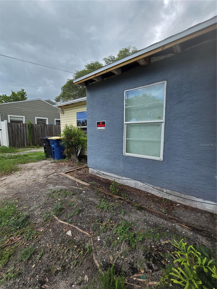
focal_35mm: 13
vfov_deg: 106.2
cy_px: 144
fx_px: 109
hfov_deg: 89.9
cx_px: 108
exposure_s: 1/848
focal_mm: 2.2
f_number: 2.2
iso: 50
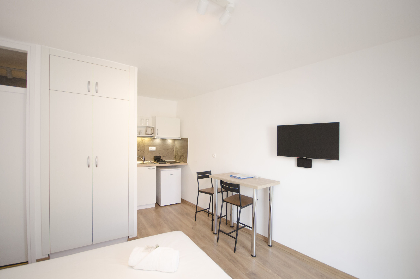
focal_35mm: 15
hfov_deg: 100.5
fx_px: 175
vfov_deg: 77.1
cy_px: 140
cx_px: 210
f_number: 4
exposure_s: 1/60
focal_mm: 10
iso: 360
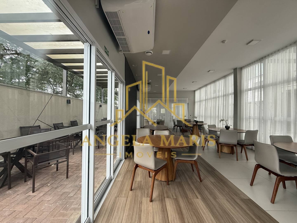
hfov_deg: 102.1
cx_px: 148
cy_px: 112
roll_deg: -0.1
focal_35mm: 14
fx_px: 120
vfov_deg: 85.7
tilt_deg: +0.9
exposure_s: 1/99
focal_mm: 2.22
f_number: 2.2
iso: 125
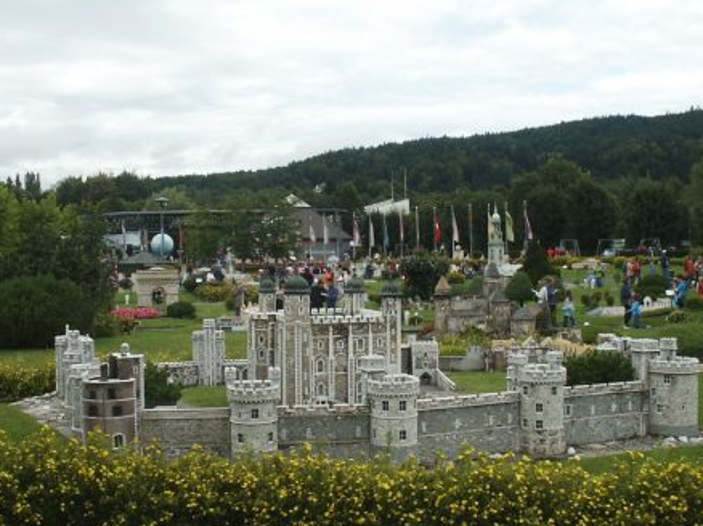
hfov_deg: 39.7
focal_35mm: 48
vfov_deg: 30.2
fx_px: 974
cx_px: 332
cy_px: 292
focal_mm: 7.19
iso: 64
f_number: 6.7
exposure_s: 1/125
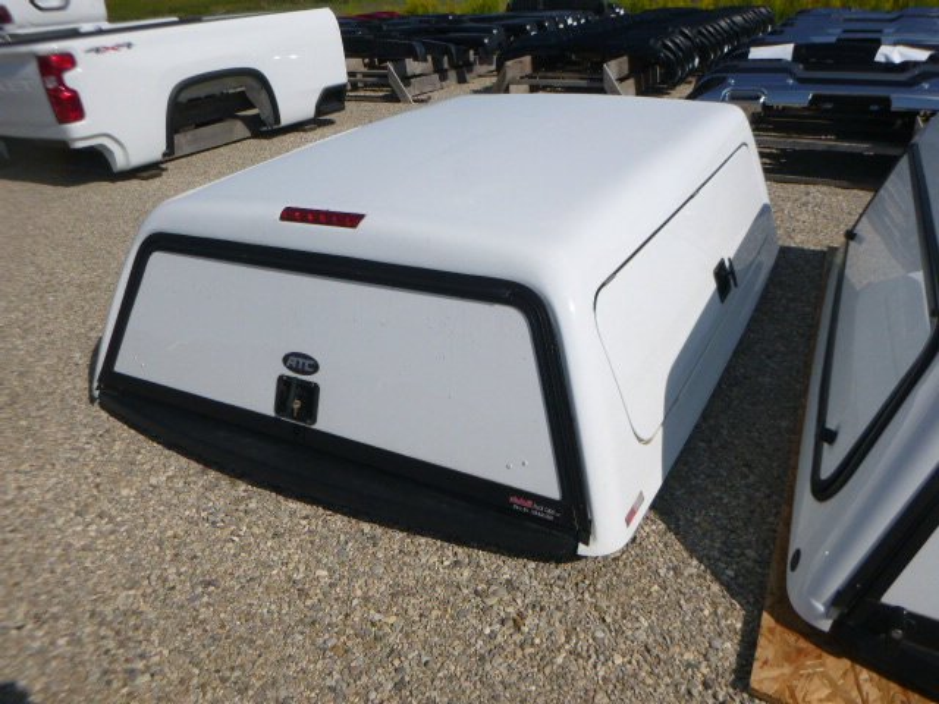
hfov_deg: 69.4
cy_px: 352
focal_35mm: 25
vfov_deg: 54.9
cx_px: 470
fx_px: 678
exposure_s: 1/320
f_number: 9
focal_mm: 4.5
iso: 100
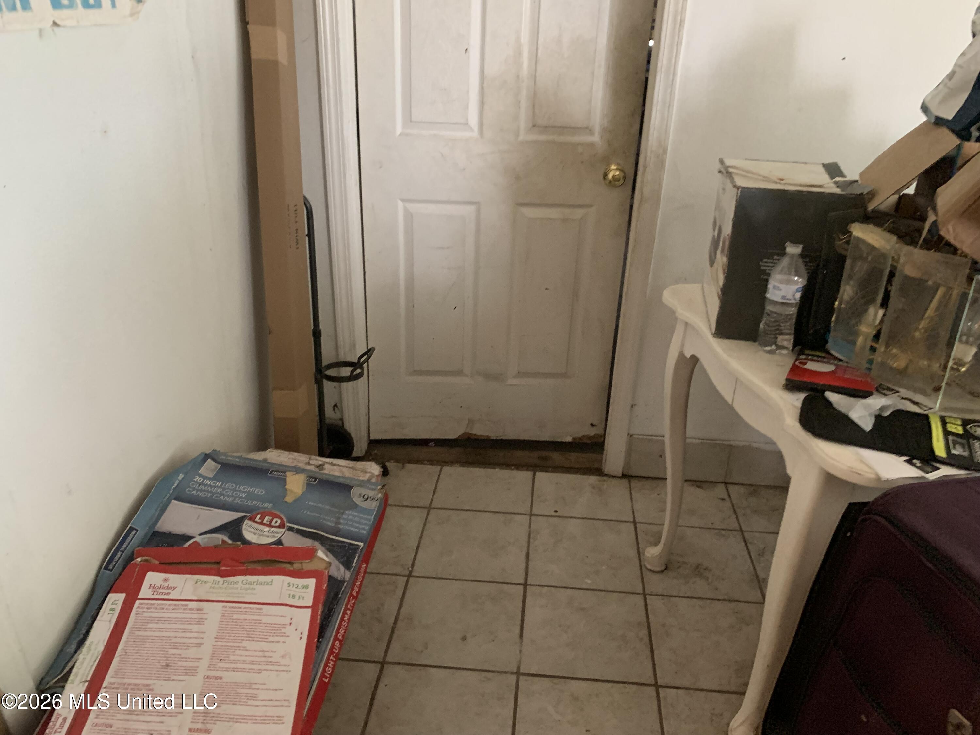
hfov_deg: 67.3
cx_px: 490
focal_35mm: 26
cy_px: 368
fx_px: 736
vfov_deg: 53.1
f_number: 1.8
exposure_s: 1/30
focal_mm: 4.25
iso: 500
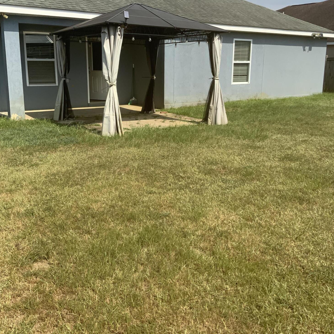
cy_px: 147
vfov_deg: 47.1
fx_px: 382
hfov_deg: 47.2
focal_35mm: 35
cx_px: 168
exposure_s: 1/1786
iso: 16
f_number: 1.8
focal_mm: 3
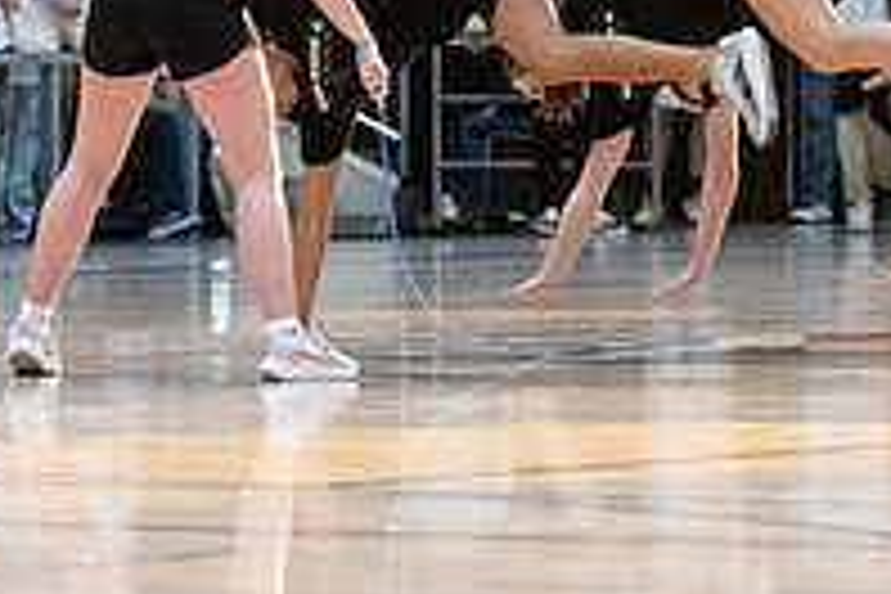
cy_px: -33
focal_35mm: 340
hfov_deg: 6.1
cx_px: 807
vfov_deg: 4.0
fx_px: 8414
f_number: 2.8
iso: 6400
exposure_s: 1/800
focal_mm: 102
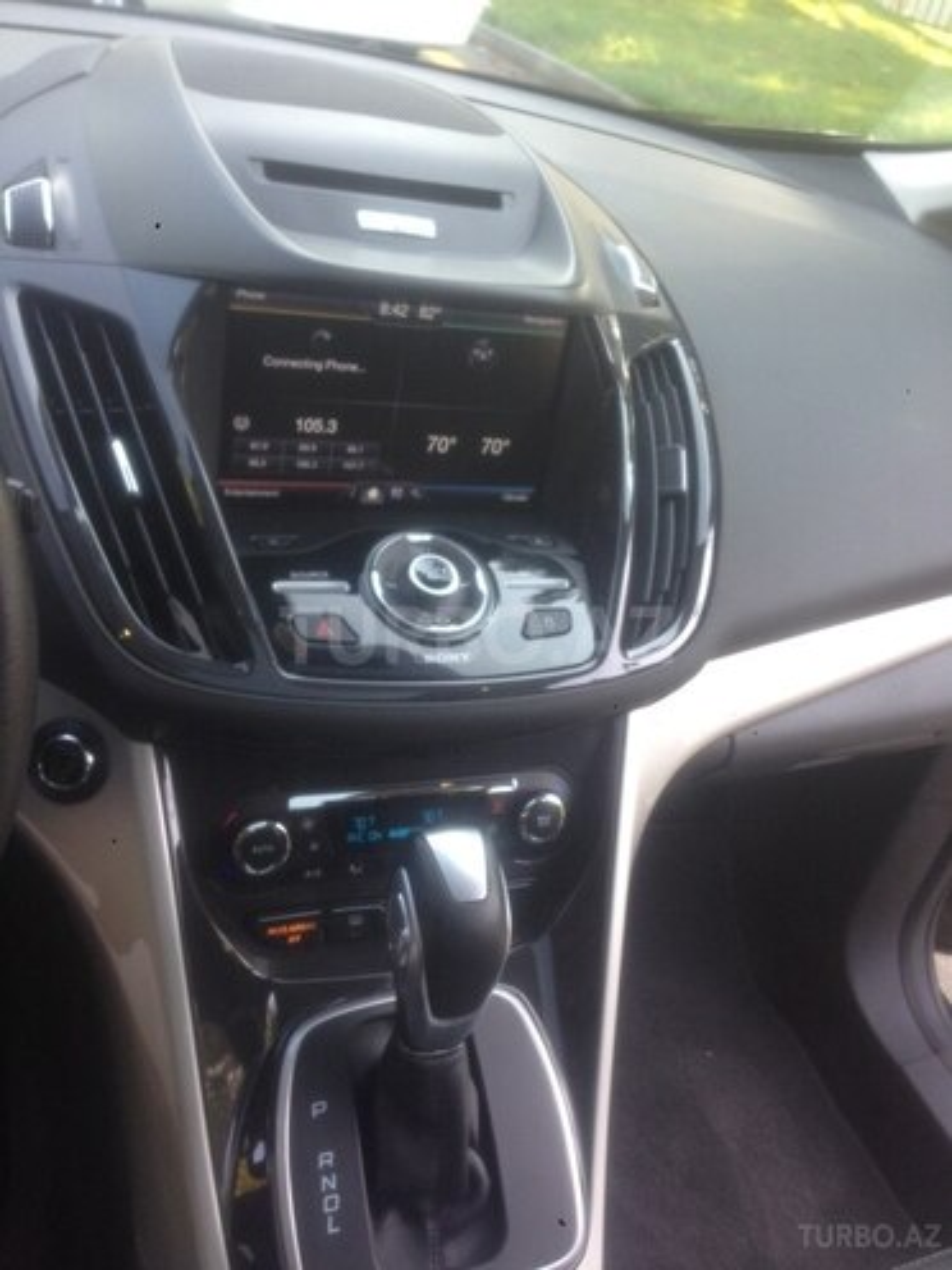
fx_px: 1210
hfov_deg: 42.9
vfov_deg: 55.4
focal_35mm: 33
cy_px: 635
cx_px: 476
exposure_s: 1/60
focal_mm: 4.12
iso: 64
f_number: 2.4
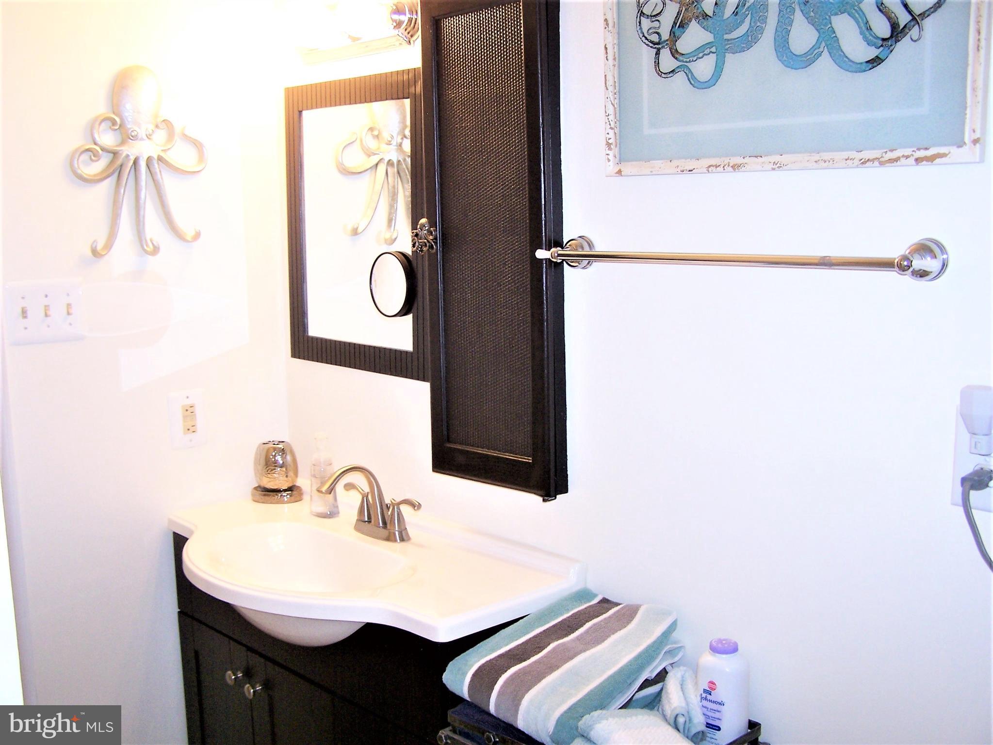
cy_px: 372
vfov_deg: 37.7
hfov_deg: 49.0
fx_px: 1090
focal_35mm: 38
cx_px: 496
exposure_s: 1/60
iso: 140
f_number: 2.8
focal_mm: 6.3
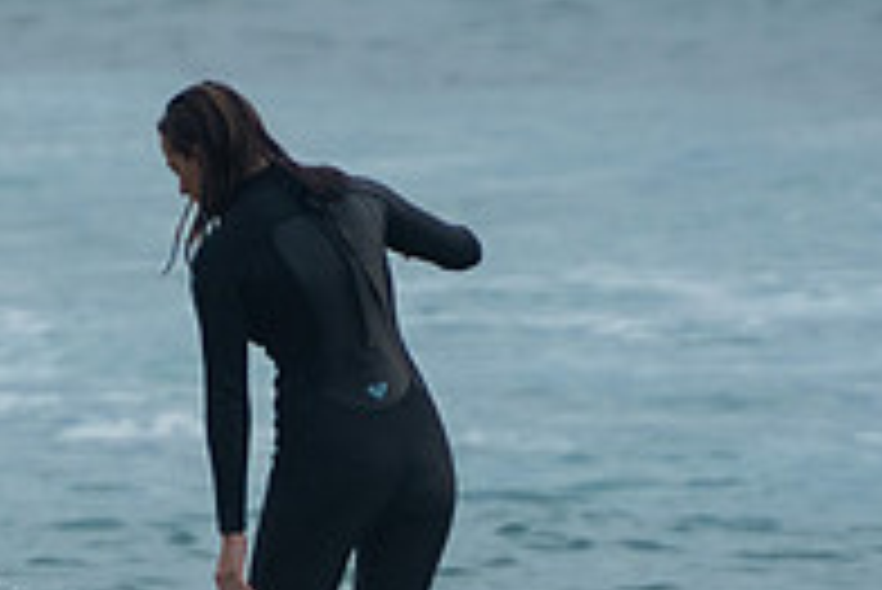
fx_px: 43494
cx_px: 288
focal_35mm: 1774
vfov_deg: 0.8
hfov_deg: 1.2
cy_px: 642
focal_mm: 400
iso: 400
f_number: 5.6
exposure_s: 1/1000
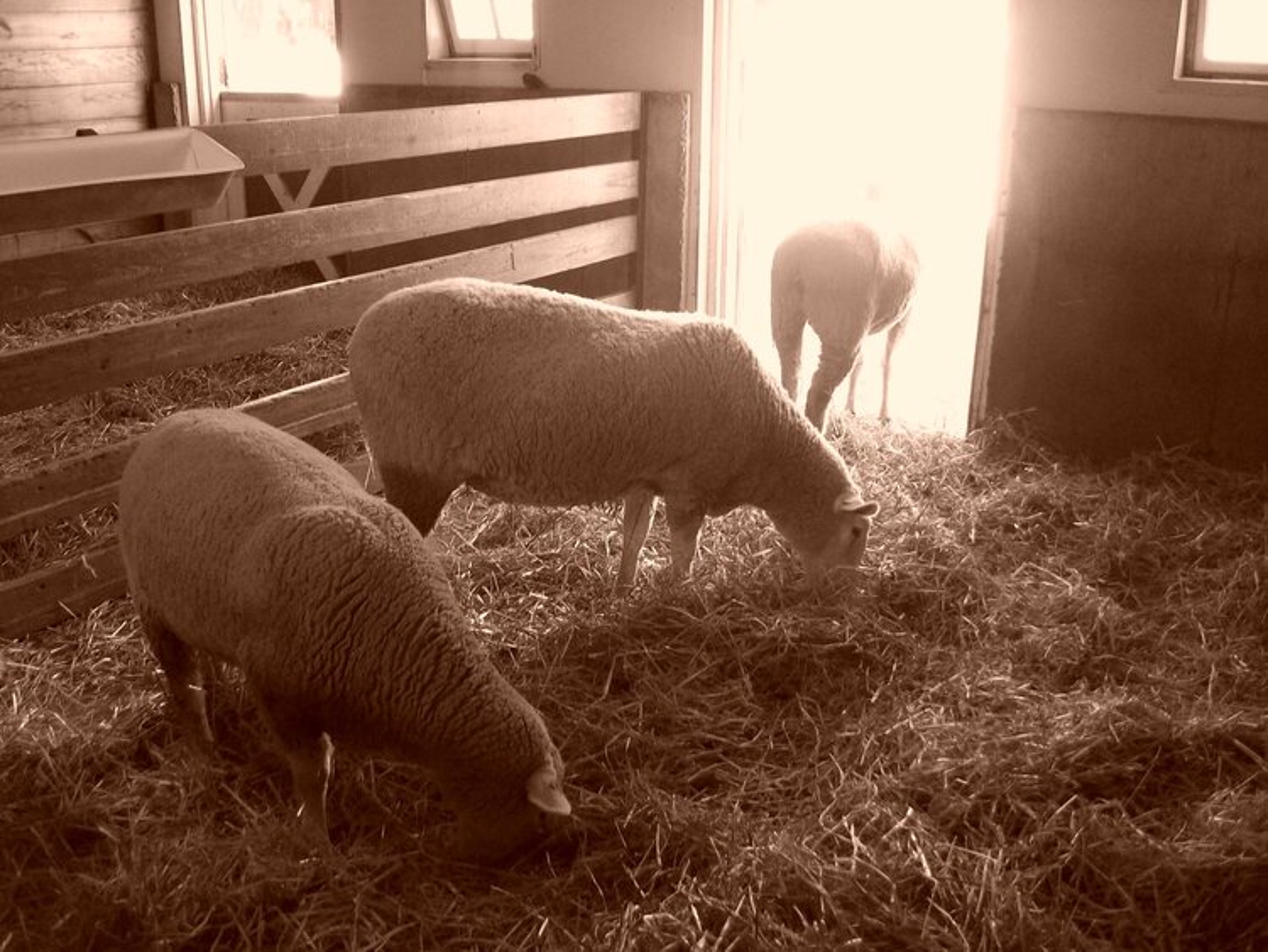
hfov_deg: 53.9
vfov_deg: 41.8
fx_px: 1246
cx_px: 634
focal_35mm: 34
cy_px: 476
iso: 160
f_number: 2.8
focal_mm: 5.7
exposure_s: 1/23.7
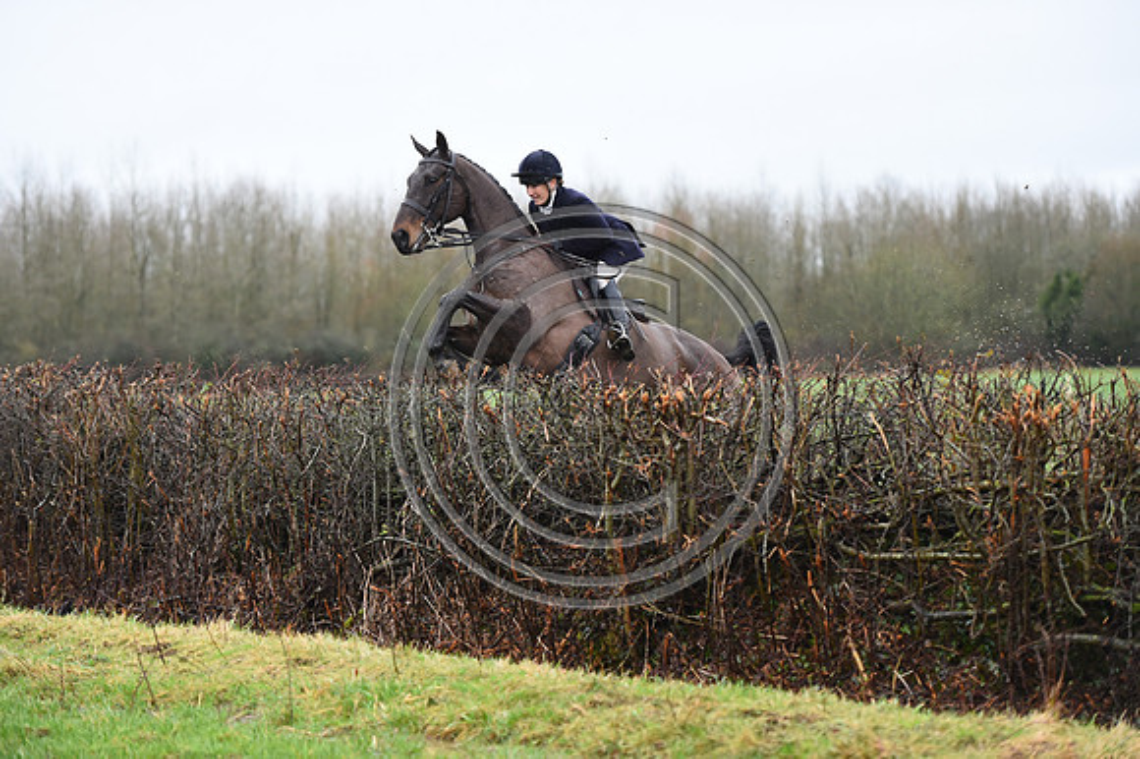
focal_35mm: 112
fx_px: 3545
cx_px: 570
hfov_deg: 18.3
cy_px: 380
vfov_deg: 12.2
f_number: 3.2
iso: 2500
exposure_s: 1/1250
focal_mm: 112
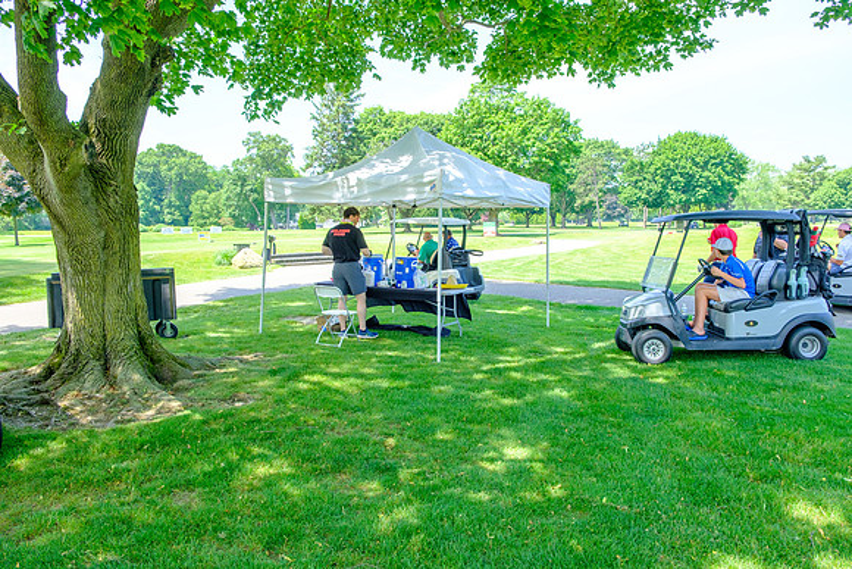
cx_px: 426
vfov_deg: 48.0
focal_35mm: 27
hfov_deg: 67.4
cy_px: 284
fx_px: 639
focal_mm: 18
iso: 200
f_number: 5
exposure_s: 1/250
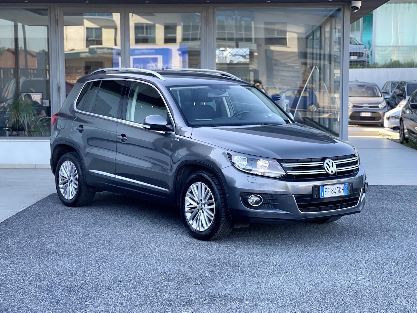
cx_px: 213
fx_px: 795
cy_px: 160
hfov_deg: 29.4
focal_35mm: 66
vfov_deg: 22.3
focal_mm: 7.5
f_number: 2.2
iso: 50
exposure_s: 1/121
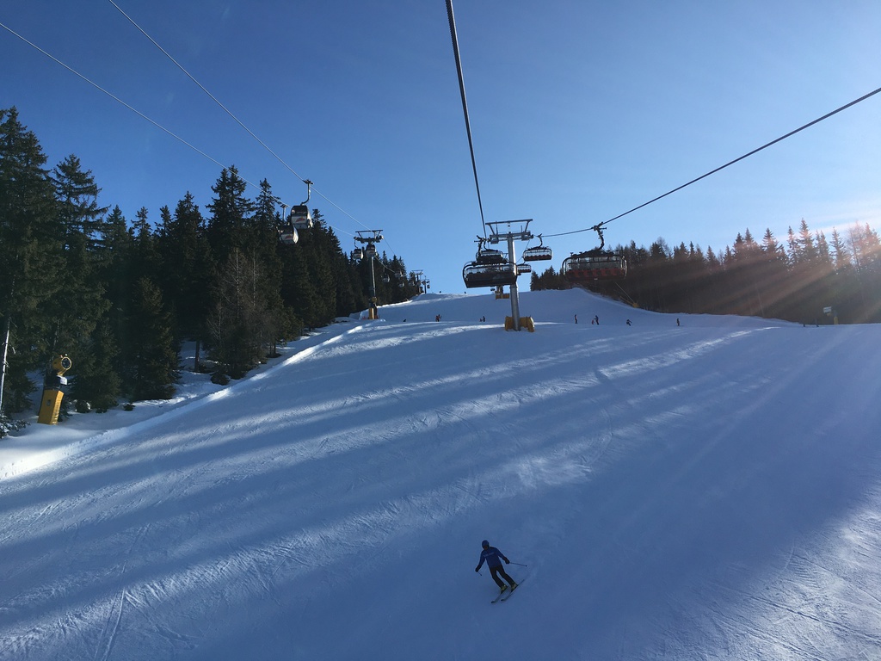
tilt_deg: +14.2
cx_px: 440
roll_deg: +2.6
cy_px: 330
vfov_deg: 48.2
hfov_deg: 61.7
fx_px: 738
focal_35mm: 29
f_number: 2.2
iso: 25
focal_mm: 4.15
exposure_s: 1/2331
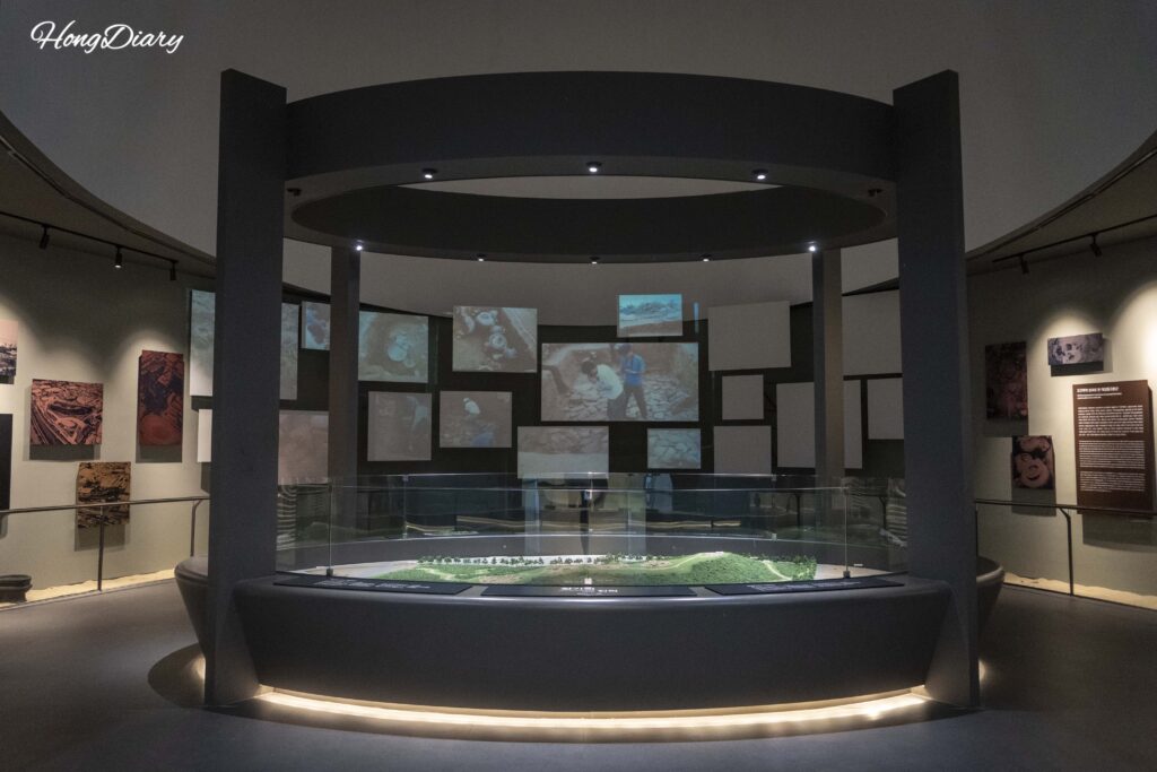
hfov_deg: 65.5
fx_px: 900
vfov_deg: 46.4
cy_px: 386
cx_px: 578
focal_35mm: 28
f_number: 4
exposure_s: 1/160
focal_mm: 28
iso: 12800
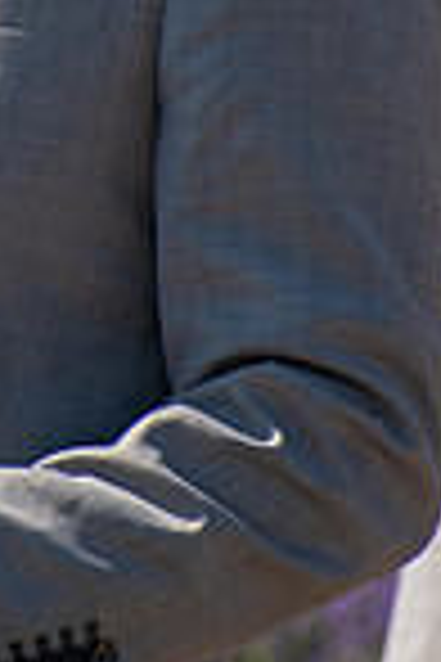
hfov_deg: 1.0
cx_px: -130
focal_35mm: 1373
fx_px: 25227
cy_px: 36
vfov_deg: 1.5
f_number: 6.3
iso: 400
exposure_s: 1/1250
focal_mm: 300
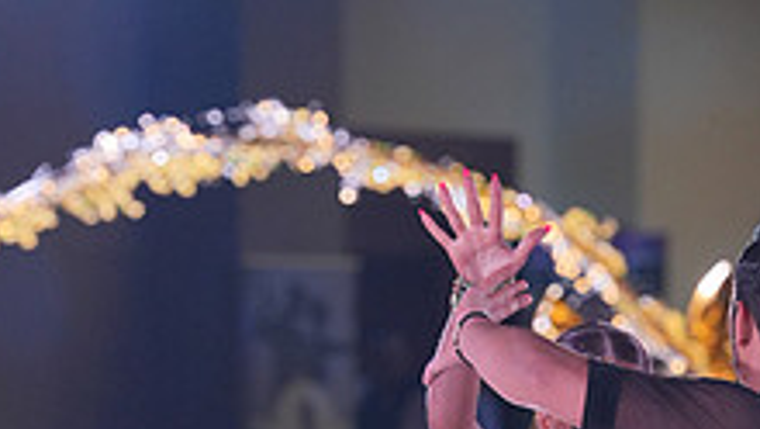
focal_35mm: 415
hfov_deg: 5.2
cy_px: 806
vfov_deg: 2.9
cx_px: 620
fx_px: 8367
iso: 1600
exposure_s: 1/400
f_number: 4
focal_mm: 150
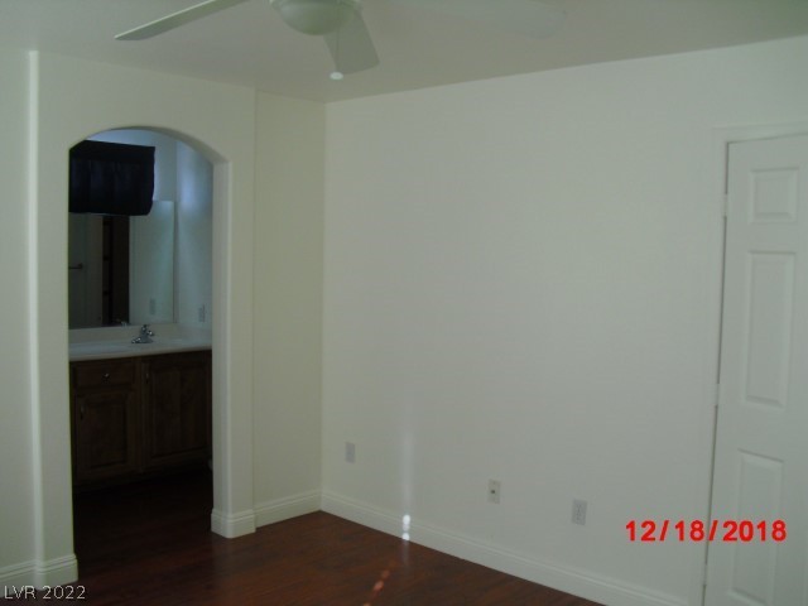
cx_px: 404
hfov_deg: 51.4
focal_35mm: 36
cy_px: 303
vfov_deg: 39.7
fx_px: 840
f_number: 3.1
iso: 200
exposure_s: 1/80
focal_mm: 6.3
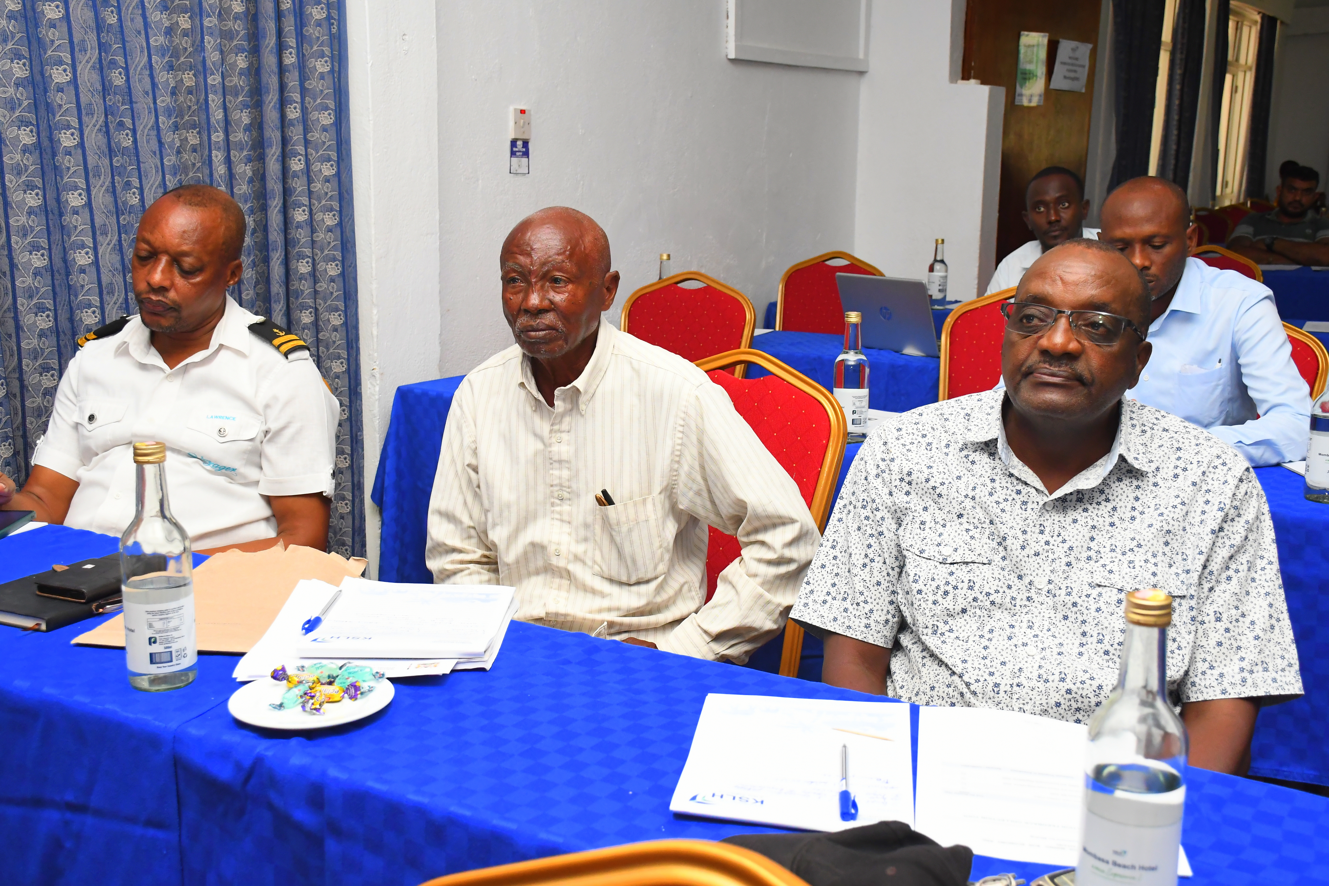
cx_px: 664
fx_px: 1440
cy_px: 443
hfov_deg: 49.6
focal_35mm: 39
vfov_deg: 34.2
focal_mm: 26
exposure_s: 1/250
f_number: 6.3
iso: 2000
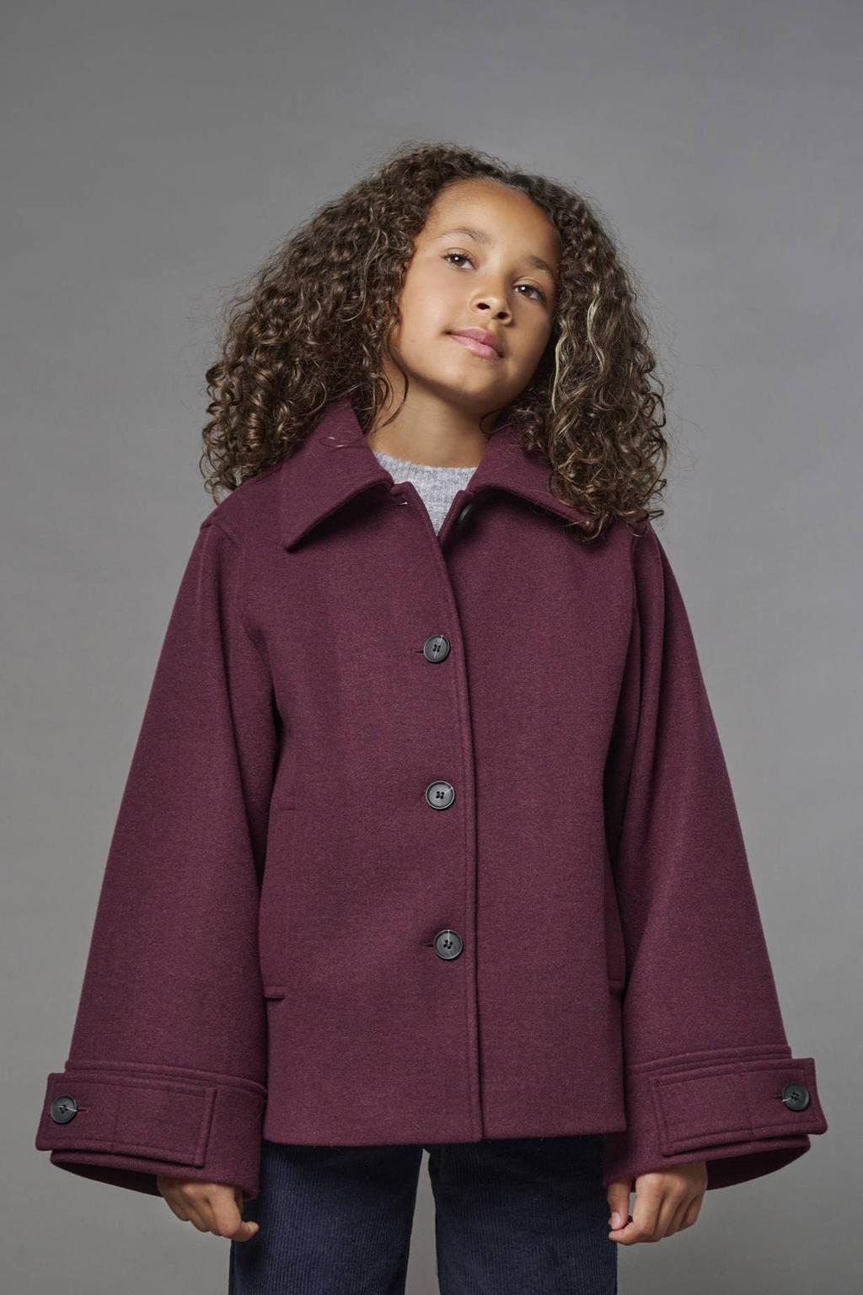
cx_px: 432
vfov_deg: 26.3
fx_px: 2769
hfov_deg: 17.7
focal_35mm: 77
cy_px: 648
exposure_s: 1/500
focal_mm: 77
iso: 1000
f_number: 6.3
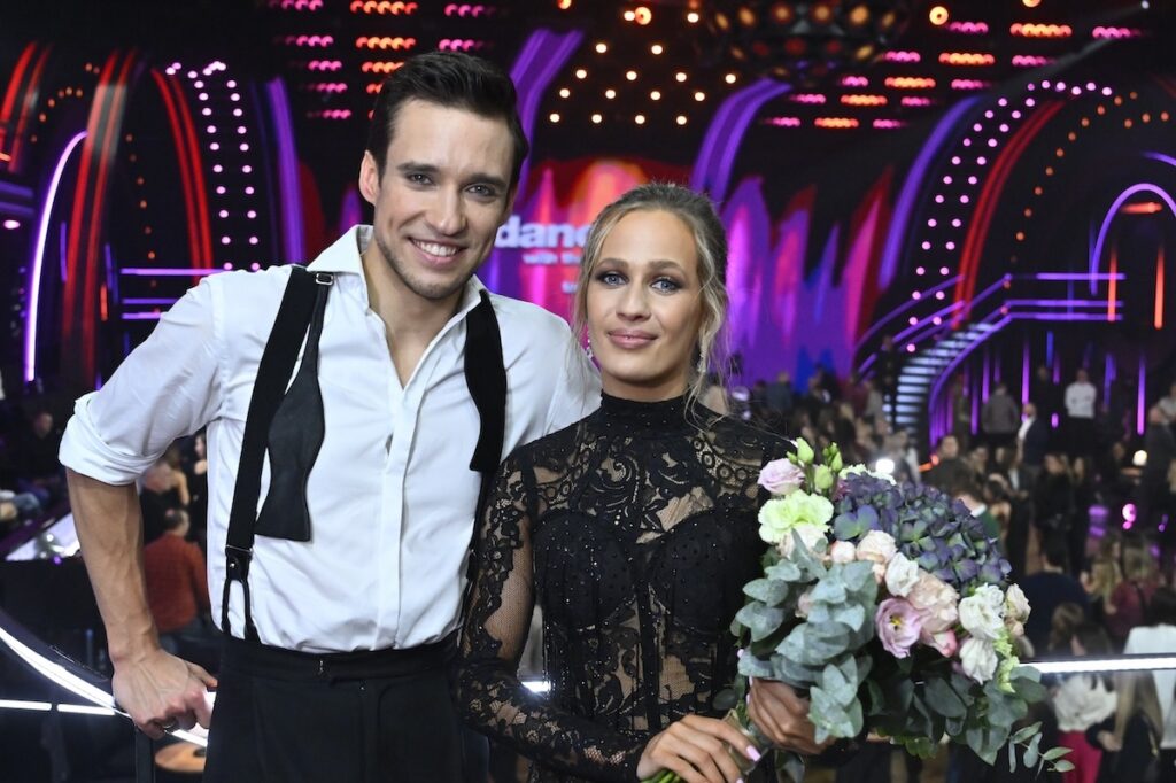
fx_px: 1404
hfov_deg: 45.4
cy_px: 392
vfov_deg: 31.2
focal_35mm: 43
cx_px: 588
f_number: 3.5
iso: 3200
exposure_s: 1/400
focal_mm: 29
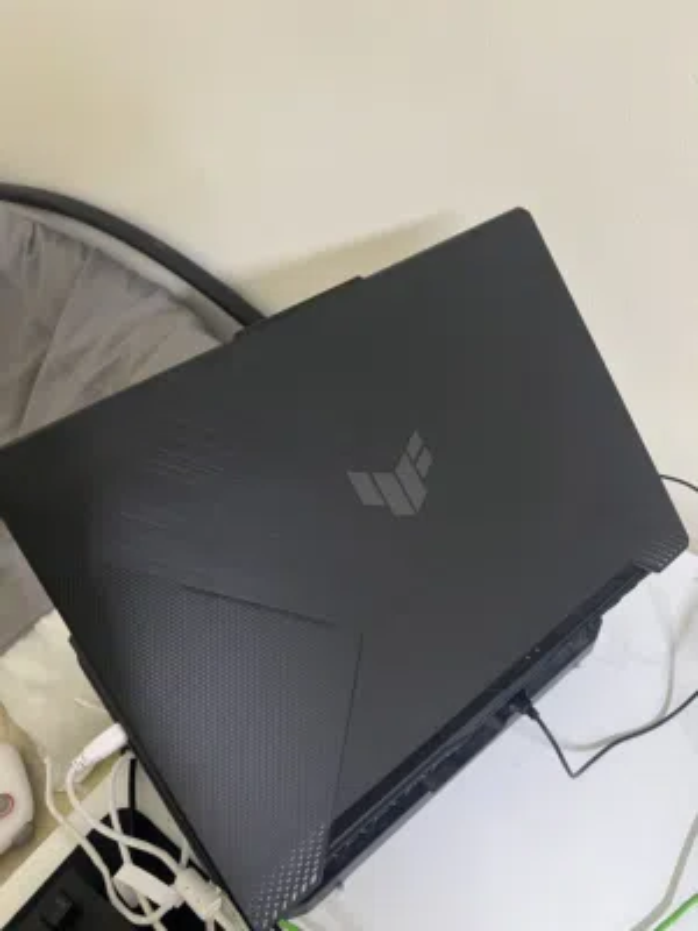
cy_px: 466
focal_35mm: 26
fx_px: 699
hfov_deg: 53.1
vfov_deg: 67.3
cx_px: 349
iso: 400
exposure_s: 1/50
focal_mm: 5.7
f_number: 1.5
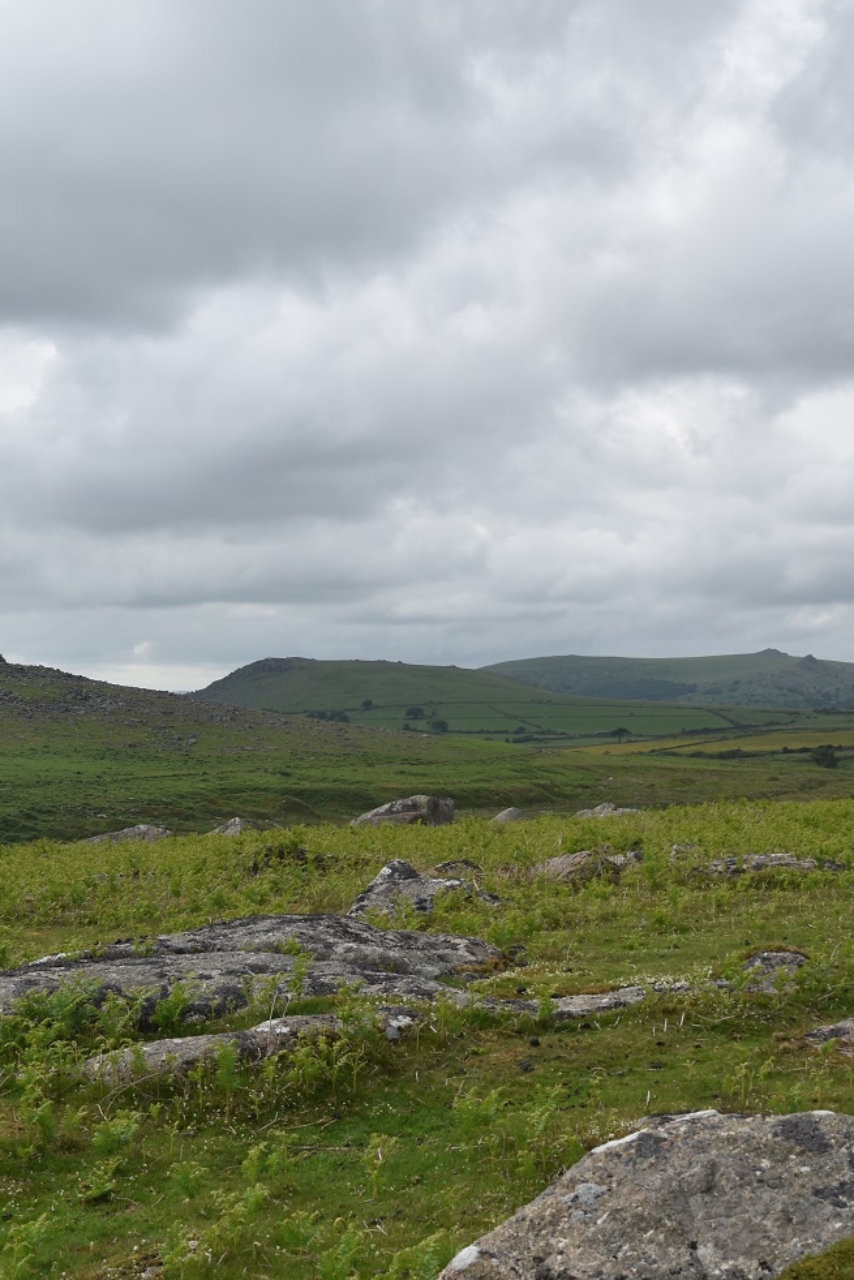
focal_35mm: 55
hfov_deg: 24.2
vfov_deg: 36.2
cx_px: 694
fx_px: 1956
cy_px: 635
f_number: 8
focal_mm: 24
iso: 100
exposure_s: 1/250
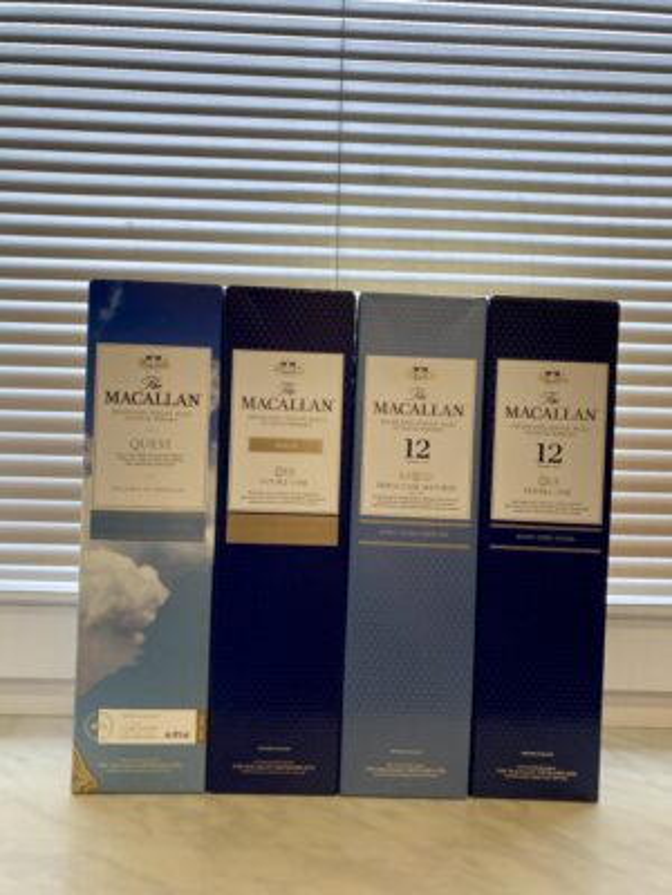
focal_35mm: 28
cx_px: 336
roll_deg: -2.0
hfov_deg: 49.7
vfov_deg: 63.4
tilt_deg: +3.5
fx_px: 725
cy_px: 448
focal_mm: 3.99
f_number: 1.8
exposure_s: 1/50
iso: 80
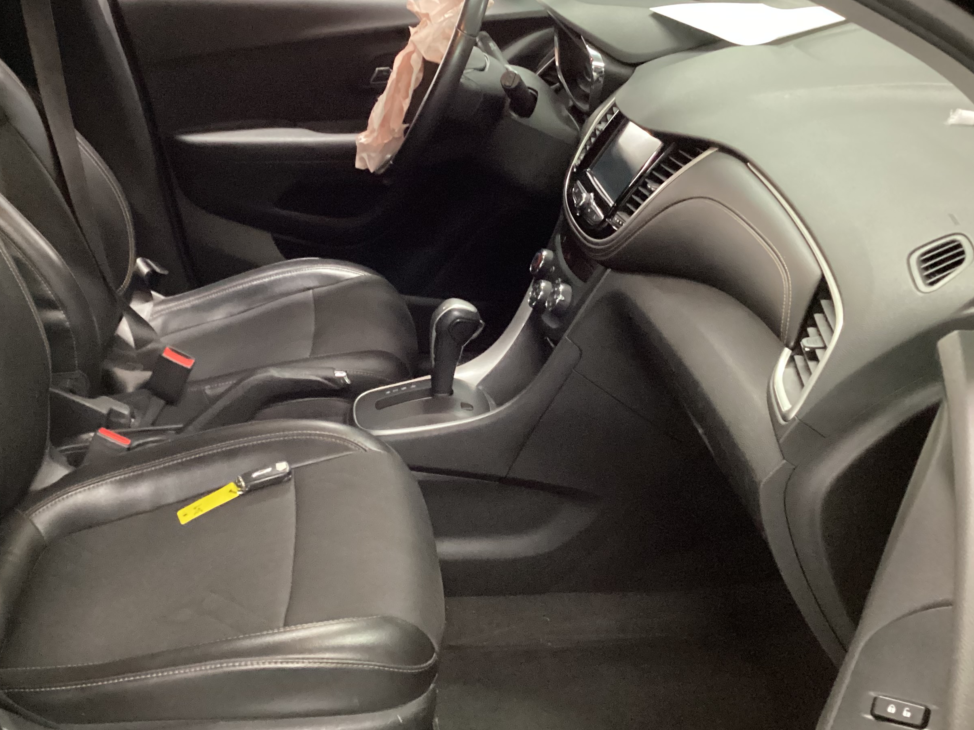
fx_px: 1182
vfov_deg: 34.3
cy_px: 307
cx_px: 370
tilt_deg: -24.7
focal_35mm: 42
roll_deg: +1.8
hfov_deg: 44.5
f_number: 2.4
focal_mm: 3.3
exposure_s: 1/24
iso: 640
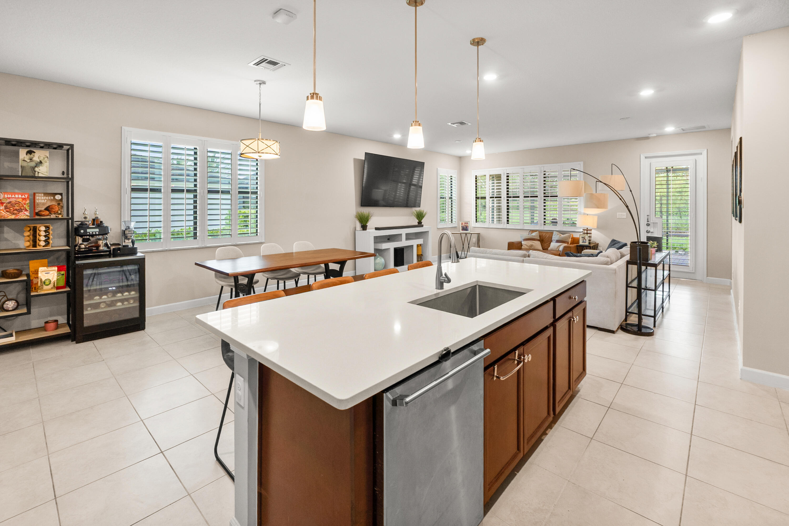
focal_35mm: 15
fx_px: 329
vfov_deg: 77.3
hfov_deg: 100.4
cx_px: 394
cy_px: 263
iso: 100
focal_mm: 10
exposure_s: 1/5
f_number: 6.3
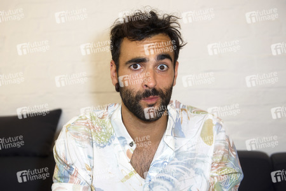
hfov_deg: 39.6
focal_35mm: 50
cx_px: 143
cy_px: 96
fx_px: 397
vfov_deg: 27.0
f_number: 4
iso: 800
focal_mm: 50
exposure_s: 1/200
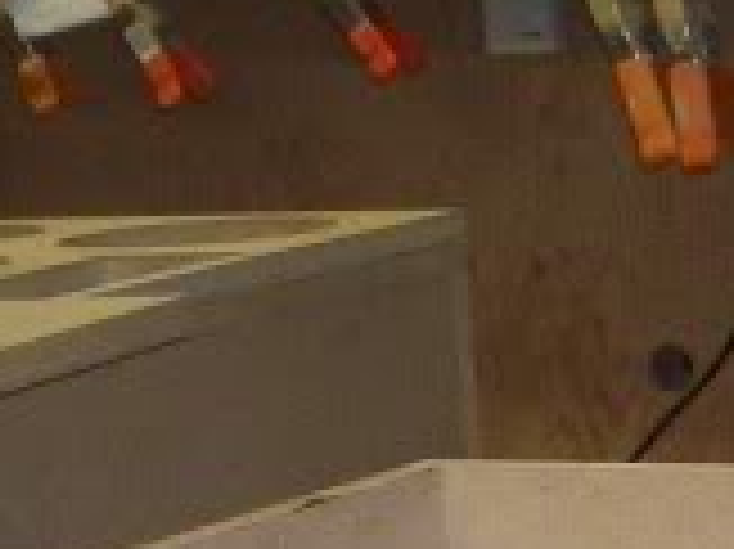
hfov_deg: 10.3
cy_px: 1166
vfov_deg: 7.7
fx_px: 3856
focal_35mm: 182
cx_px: 1261
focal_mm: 6.2
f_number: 2.8
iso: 200
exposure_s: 1/64
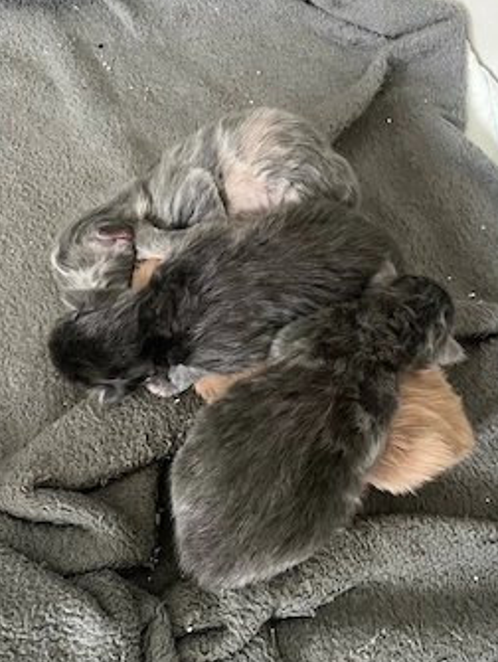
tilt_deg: -61.6
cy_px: 324
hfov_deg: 45.4
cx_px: 279
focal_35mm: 31
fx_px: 594
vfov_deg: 58.3
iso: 640
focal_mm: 5.1
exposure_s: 1/33
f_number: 1.6
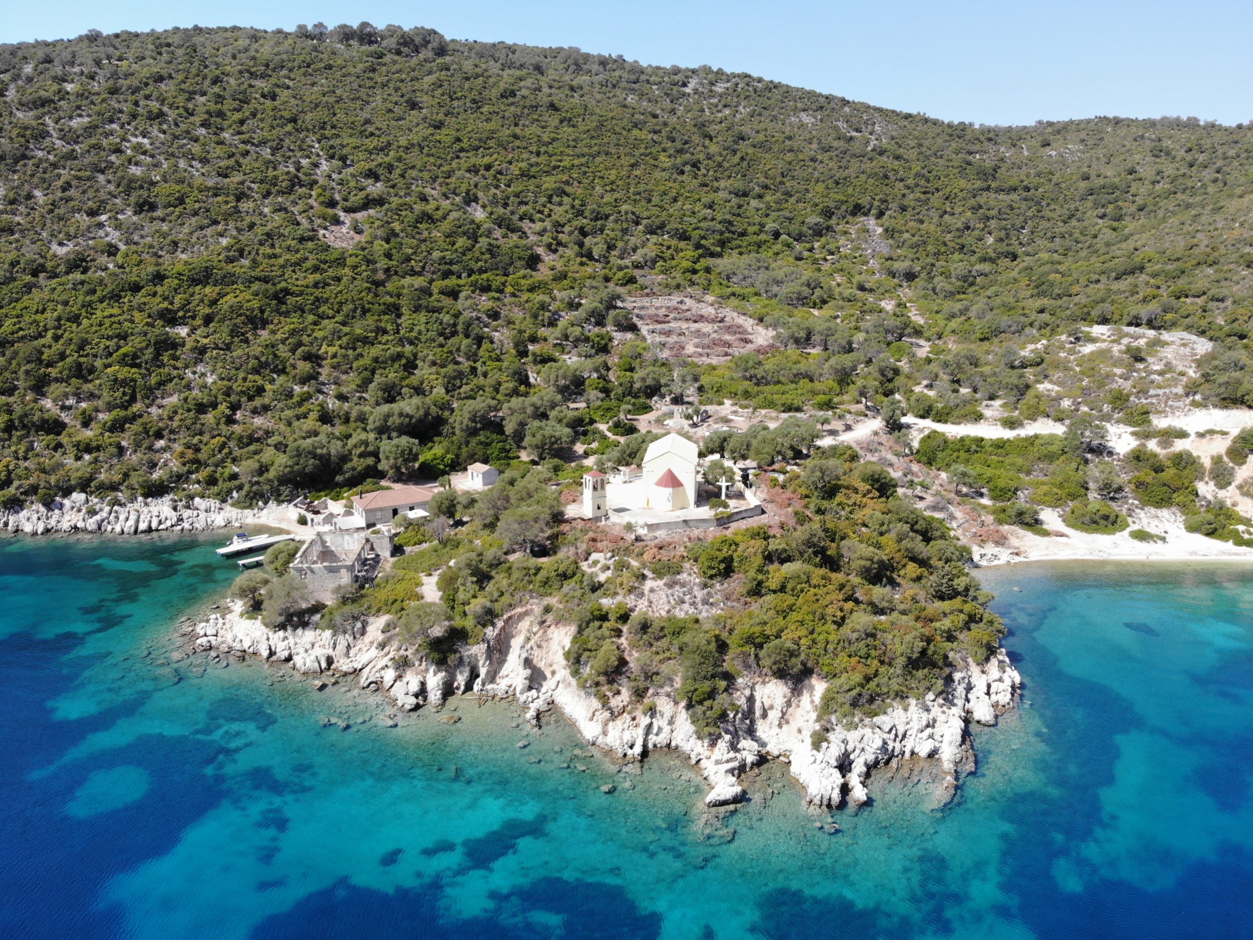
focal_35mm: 25
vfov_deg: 54.9
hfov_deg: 69.4
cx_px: 643
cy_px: 477
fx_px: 905
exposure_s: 1/616
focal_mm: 4.5
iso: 100
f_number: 2.8
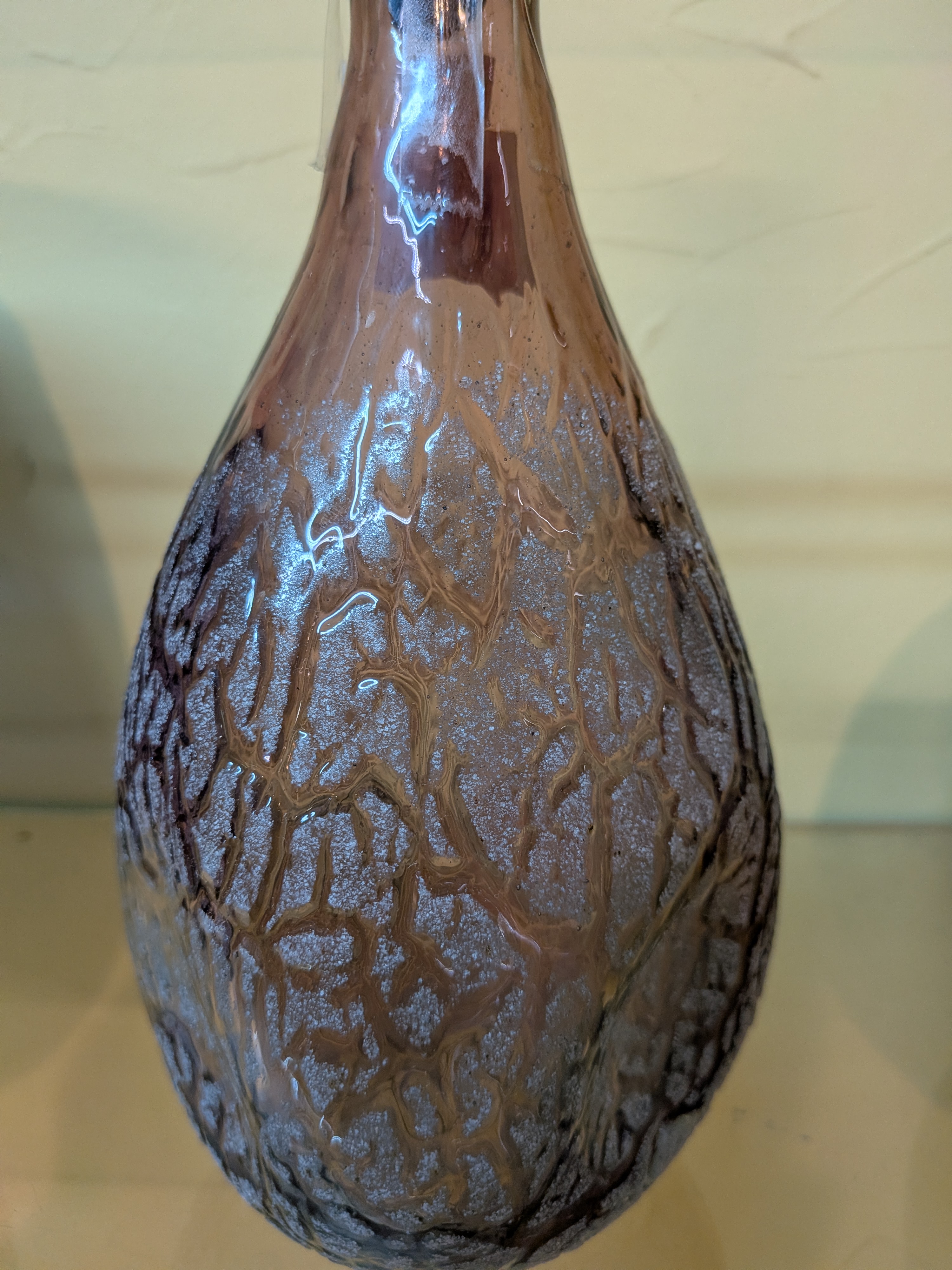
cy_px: 635
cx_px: 476
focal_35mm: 24
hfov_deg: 56.8
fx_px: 880
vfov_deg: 71.6
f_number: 1.7
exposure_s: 1/152
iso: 26
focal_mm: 4.53
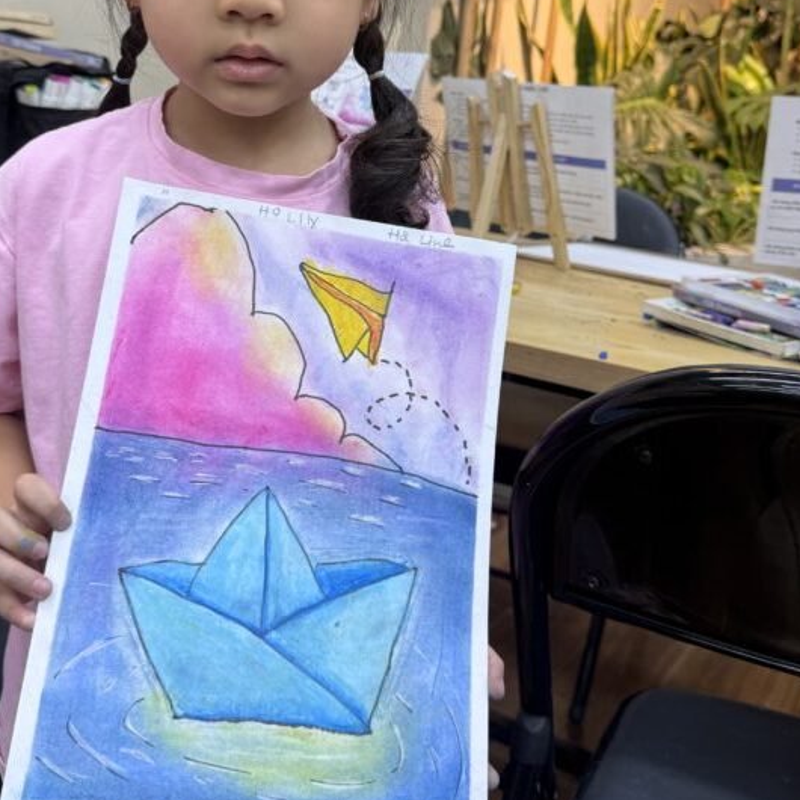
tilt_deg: -8.5
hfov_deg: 41.8
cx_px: 346
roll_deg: -5.6
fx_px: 1046
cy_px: 272
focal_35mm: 40
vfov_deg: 41.4
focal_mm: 6.76
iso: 64
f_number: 1.78
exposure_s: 1/100
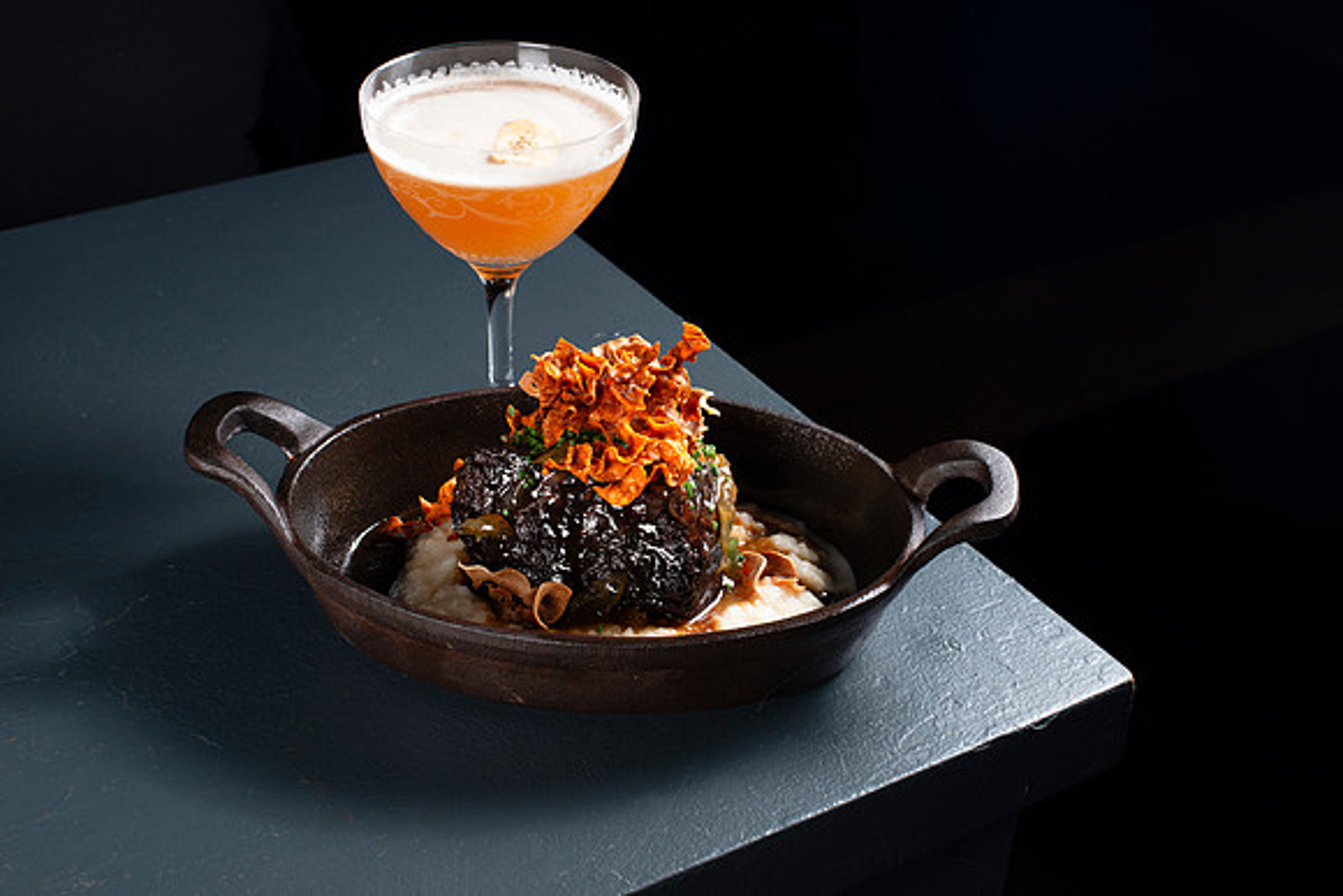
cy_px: 457
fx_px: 1939
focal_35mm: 52
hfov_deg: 38.2
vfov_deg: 26.0
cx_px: 671
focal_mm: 50
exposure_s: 1/200
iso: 200
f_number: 10
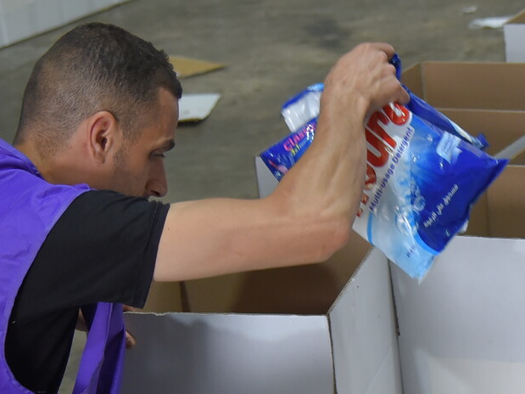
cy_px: 377
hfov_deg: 13.6
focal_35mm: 143
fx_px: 2168
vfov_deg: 10.3
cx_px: 544
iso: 1600
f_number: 4
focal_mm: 46
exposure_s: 1/200
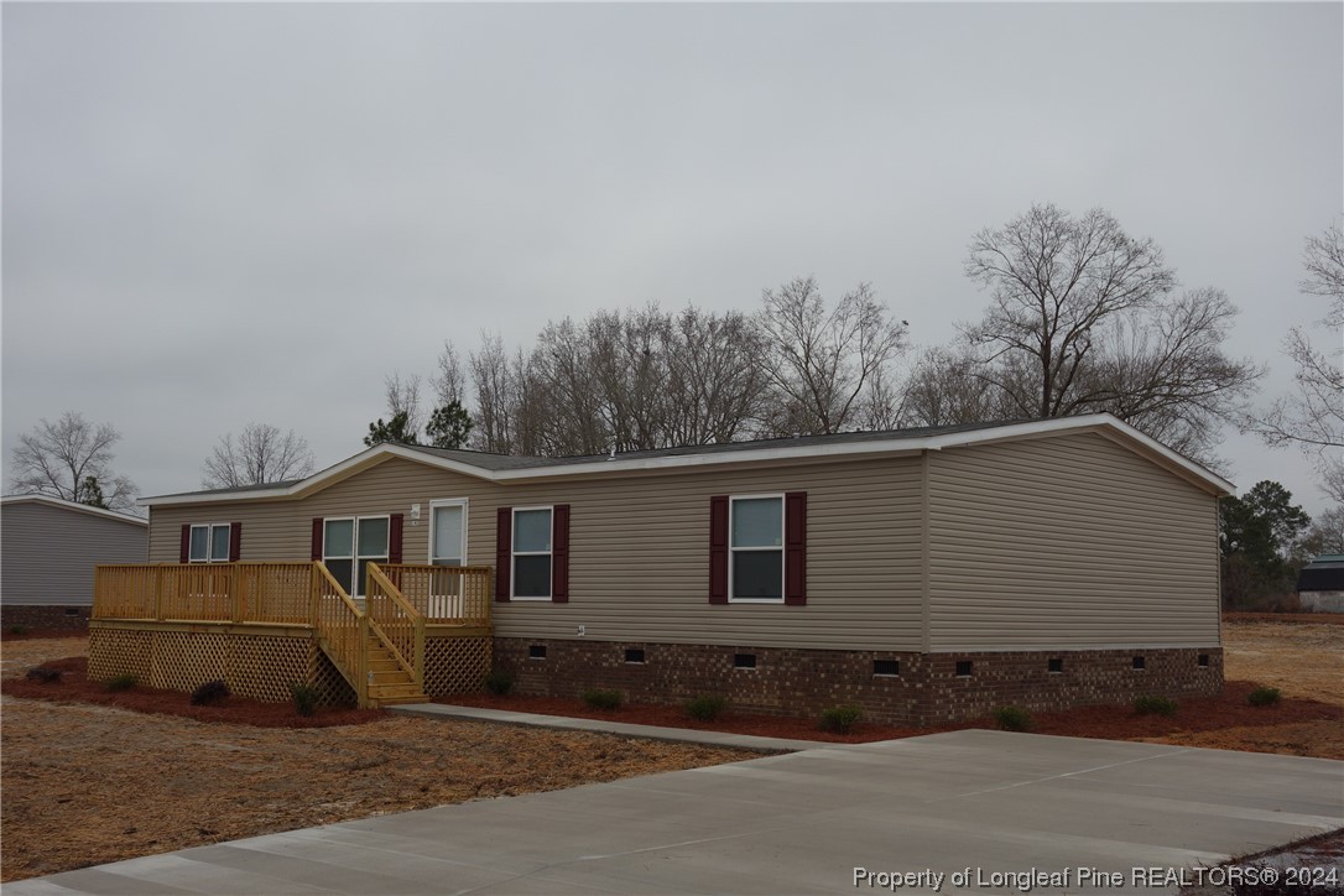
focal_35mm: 39
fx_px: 1456
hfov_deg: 49.6
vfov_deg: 34.2
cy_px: 448
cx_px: 672
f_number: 5.6
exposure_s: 1/125
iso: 125
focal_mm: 14.57
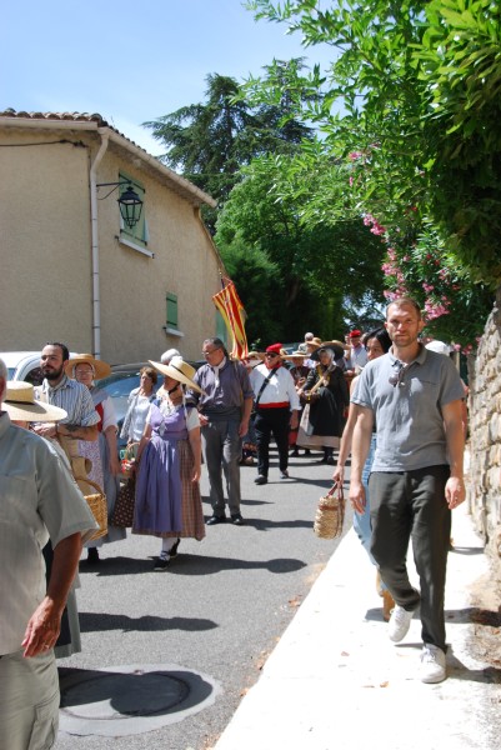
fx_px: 1063
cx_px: 250
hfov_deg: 26.5
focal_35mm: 51
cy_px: 375
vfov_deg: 38.9
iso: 100
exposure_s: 1/200
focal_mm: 34
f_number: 7.1
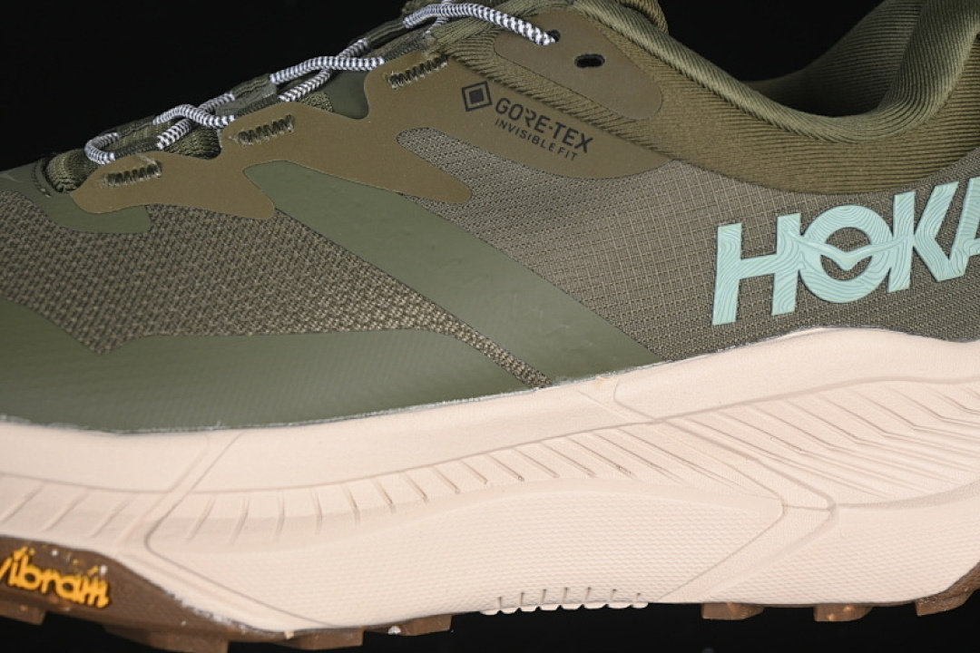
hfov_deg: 27.0
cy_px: 326
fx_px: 2042
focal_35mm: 75
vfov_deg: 18.2
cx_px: 490
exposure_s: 1/60
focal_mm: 50
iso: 160
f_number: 6.3
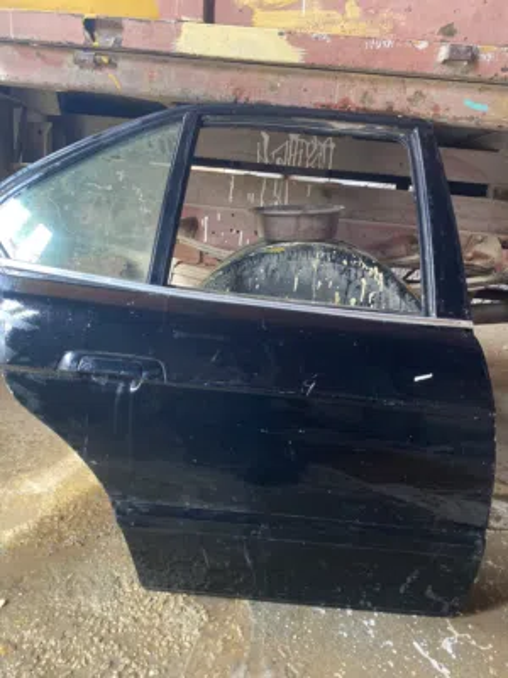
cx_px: 254
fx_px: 509
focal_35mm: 26
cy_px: 339
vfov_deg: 67.3
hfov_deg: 53.1
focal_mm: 4.25
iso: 200
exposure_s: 1/60
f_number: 1.8
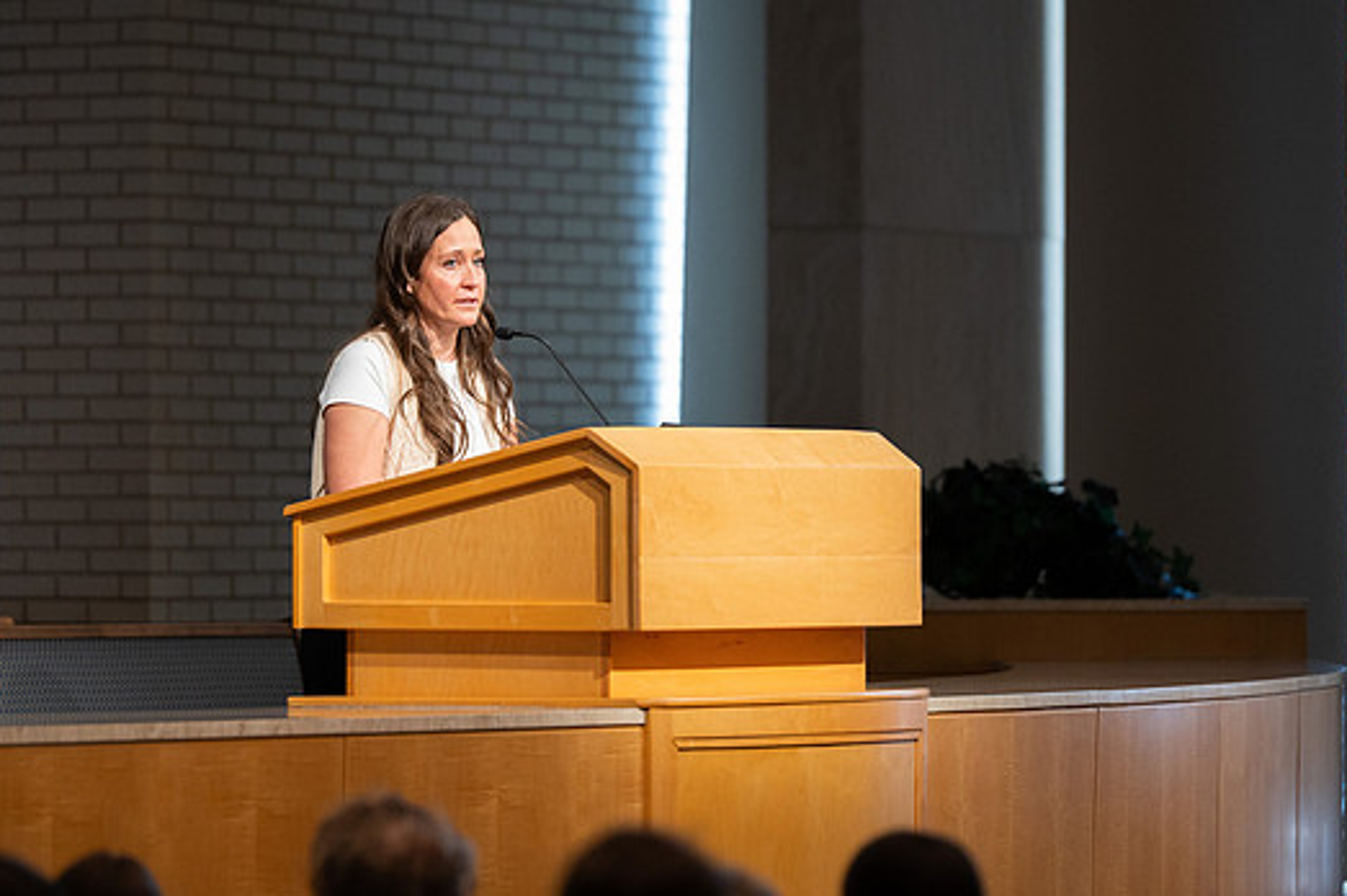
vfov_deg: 5.9
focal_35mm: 231
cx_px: 659
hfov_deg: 8.9
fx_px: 8637
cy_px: 456
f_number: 3.5
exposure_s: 1/400
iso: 2500
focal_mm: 200
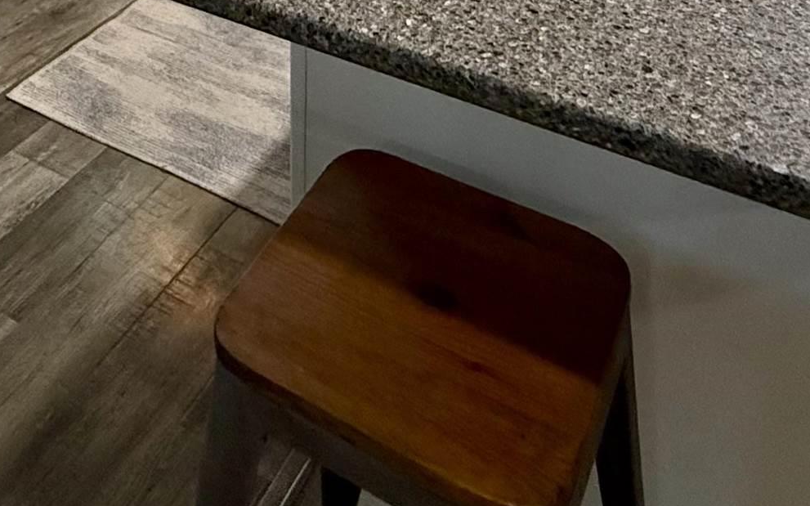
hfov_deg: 42.7
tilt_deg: -7.0
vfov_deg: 20.4
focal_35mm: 46
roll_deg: -0.1
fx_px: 1015
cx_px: 252
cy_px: -388
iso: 500
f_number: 2.2
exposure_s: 1/120
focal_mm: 2.22
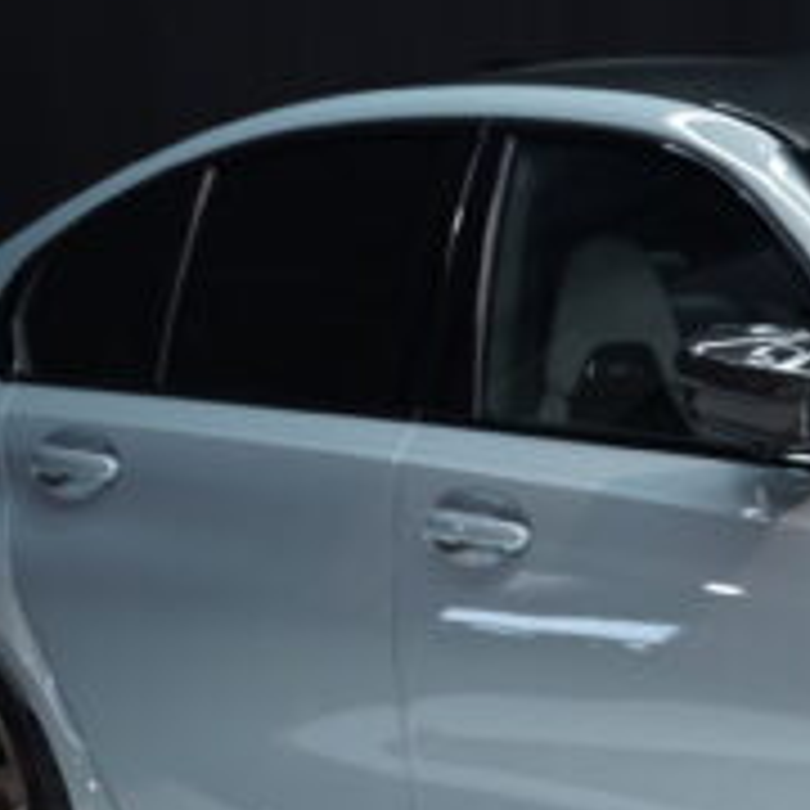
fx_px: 6366
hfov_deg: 7.2
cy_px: 720
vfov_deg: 7.3
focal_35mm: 240
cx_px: 1148
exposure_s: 1/80
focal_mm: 66.4
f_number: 2.8
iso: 640
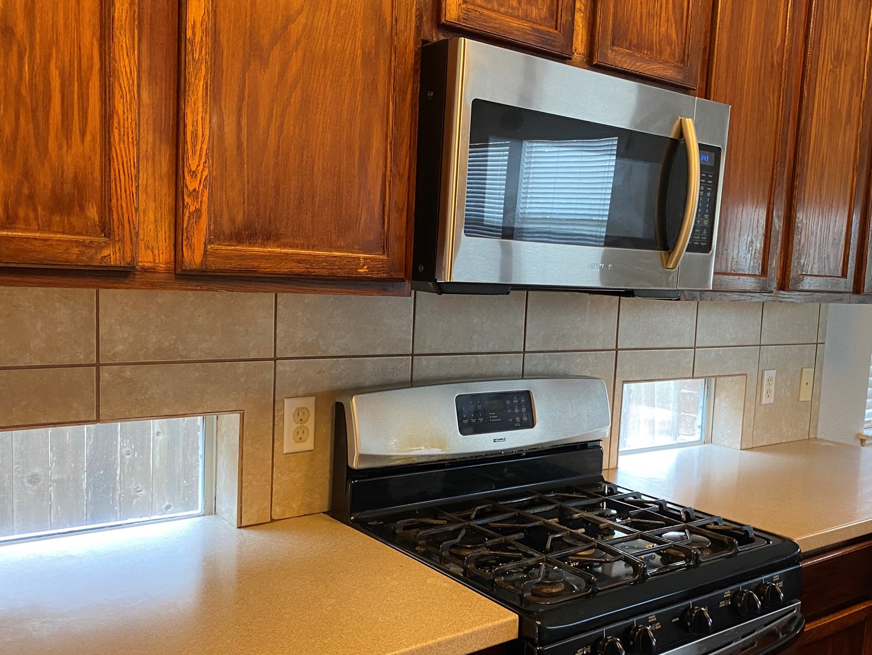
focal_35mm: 34
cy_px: 369
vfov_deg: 41.7
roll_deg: -2.7
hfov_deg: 53.9
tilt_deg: -7.2
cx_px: 477
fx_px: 857
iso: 200
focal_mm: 4.25
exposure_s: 1/60
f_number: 1.8
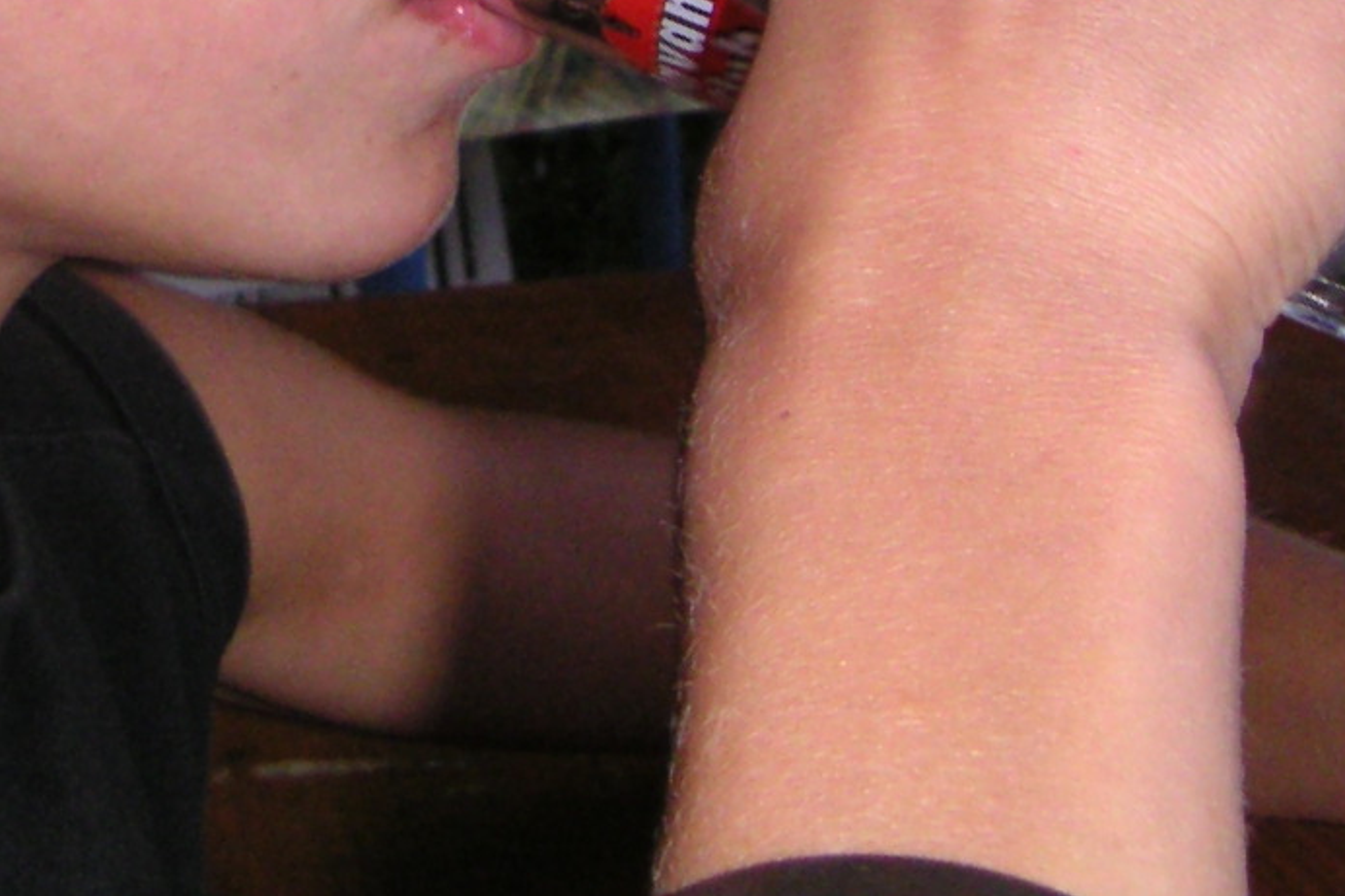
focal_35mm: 89
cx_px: 154
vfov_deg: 14.8
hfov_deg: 22.4
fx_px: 3324
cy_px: -216
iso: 200
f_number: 6.7
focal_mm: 4.8
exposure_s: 1/45
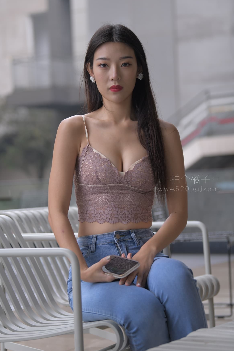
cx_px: 114
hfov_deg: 15.5
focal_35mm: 88
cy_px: 173
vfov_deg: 23.1
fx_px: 858
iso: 800
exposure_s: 1/250
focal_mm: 85
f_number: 3.2
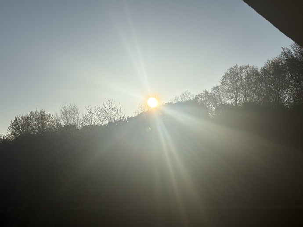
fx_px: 455
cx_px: 152
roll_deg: +0.6
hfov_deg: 36.8
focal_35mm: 52
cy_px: 114
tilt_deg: +8.7
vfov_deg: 28.0
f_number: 1.6
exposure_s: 1/18519
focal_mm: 5.96
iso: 25
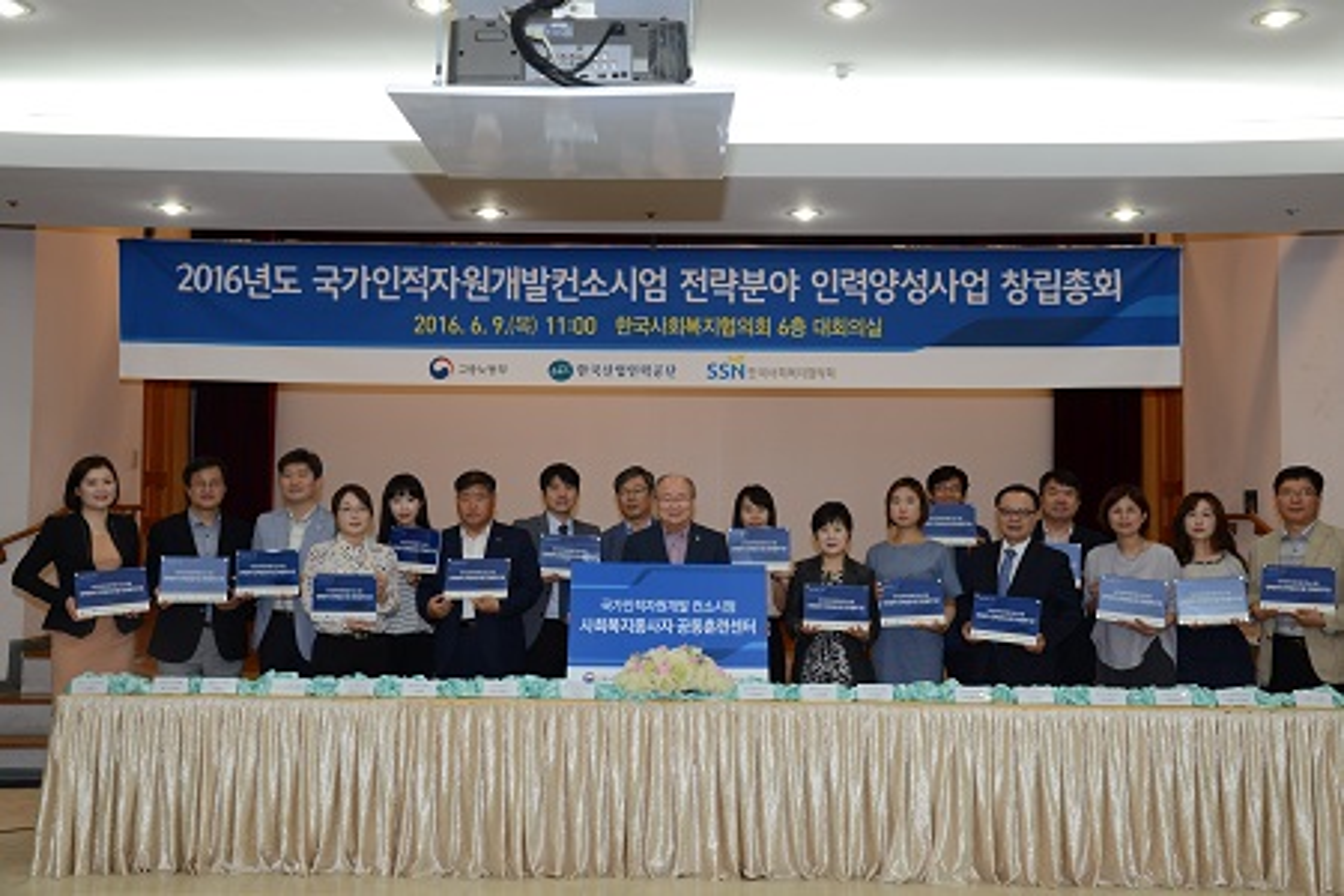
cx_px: 672
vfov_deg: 35.1
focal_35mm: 38
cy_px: 448
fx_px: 1419
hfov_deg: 50.7
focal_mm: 38
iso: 1600
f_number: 8
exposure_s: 1/80
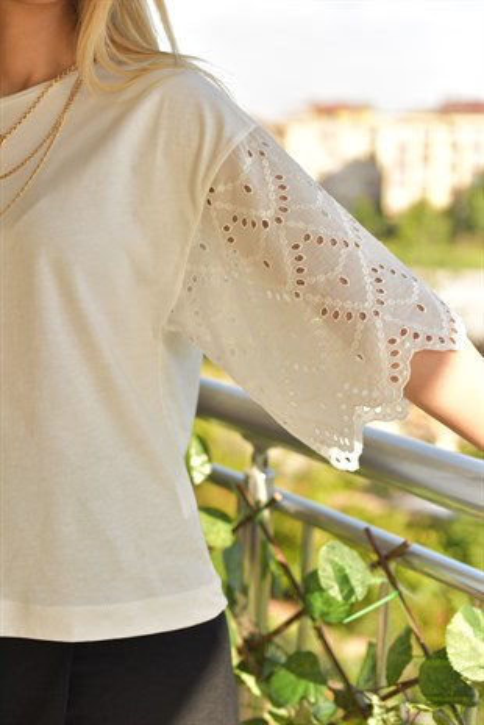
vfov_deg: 39.6
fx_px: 1007
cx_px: 242
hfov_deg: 27.0
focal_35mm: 50
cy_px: 362
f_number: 3.5
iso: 1600
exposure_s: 1/8000
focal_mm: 50
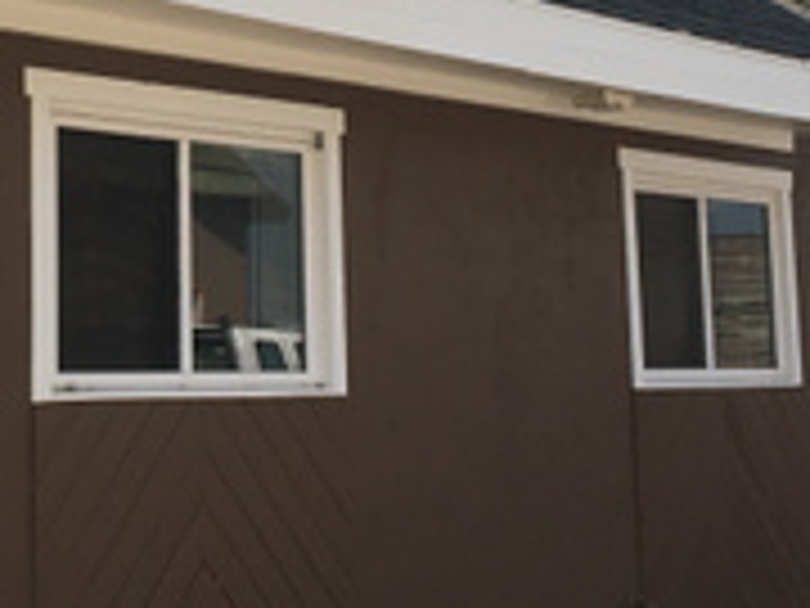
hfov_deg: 18.7
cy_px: -54
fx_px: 2410
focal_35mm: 103
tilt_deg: +9.8
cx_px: 36
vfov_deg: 14.1
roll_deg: -0.4
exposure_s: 1/1709
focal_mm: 4.15
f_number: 2.2
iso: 25
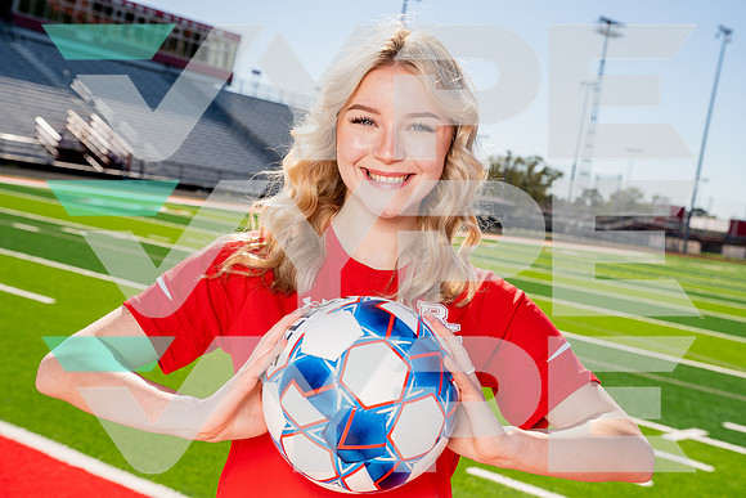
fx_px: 1078
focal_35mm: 52
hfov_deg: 38.2
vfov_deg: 26.0
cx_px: 373
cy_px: 249
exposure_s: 1/250
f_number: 7.1
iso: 100
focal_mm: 52
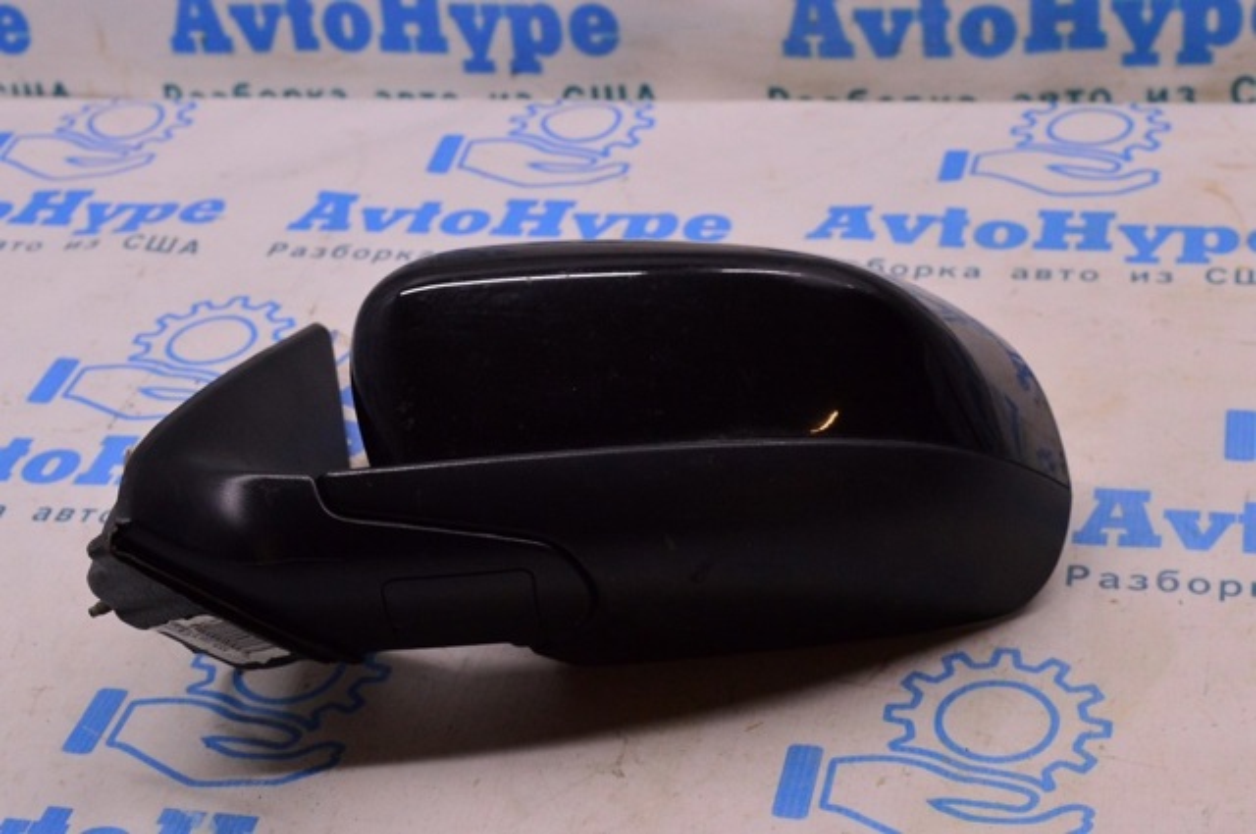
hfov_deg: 29.9
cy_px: 417
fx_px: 2352
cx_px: 628
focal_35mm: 68
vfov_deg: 20.1
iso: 1600
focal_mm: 45
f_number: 8
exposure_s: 1/125
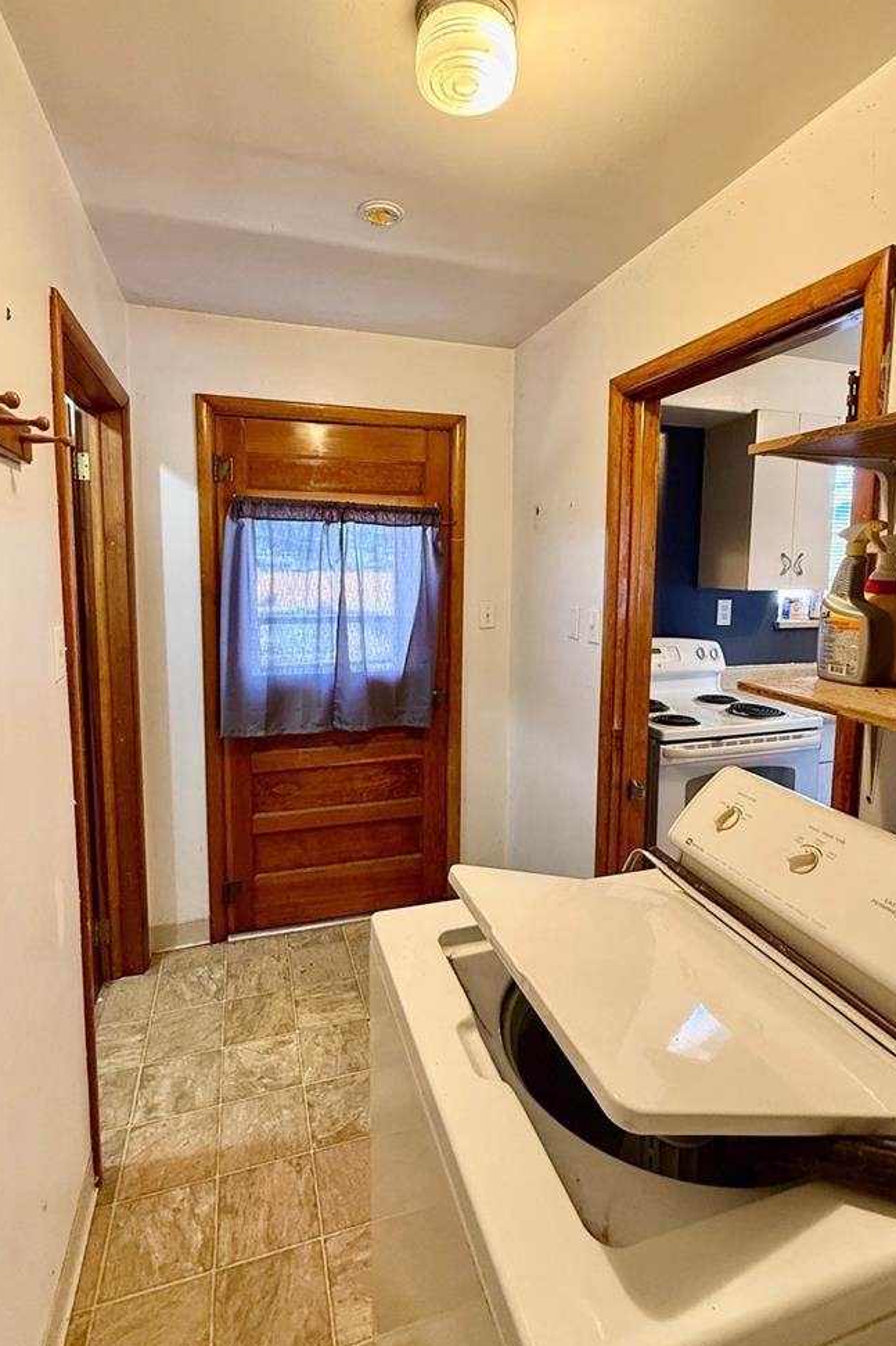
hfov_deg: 67.4
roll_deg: -0.5
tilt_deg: -5.2
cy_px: 632
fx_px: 672
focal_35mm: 18
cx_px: 461
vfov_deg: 89.9
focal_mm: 2.22
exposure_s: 1/60
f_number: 2.2
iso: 250
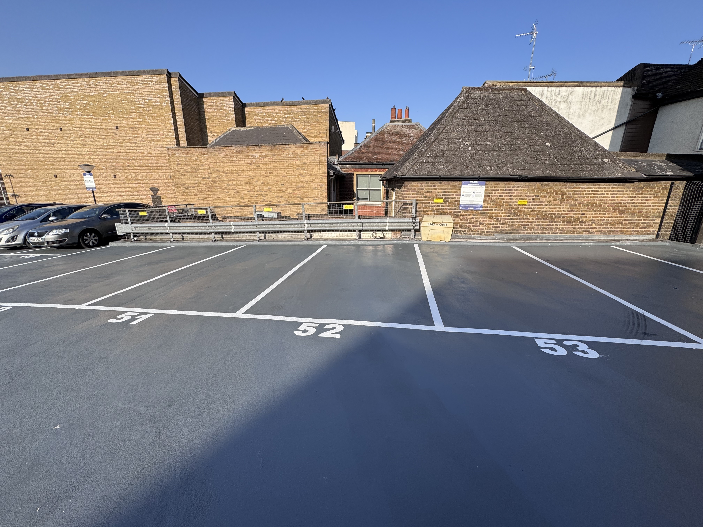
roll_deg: -0.4
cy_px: 264
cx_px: 352
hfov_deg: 102.1
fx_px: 284
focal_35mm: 14
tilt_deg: -15.4
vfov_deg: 85.7
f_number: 2.2
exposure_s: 1/1567
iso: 50
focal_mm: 2.22
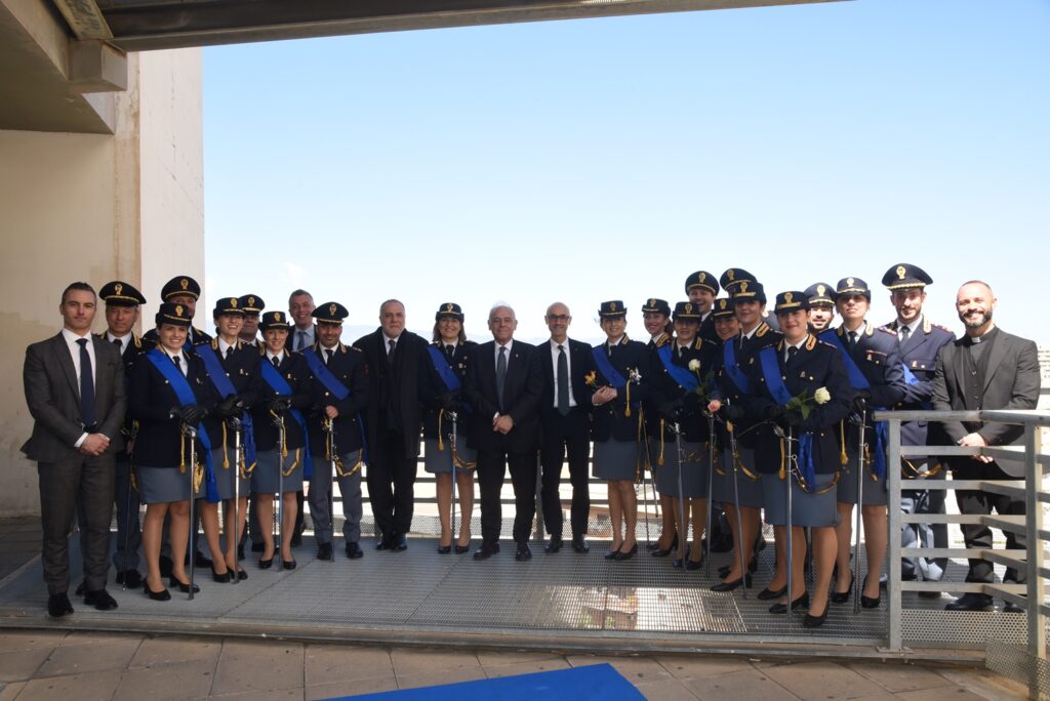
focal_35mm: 28
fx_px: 817
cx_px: 525
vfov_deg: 46.5
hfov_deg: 65.4
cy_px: 350
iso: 800
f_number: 16
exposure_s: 1/200
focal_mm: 28
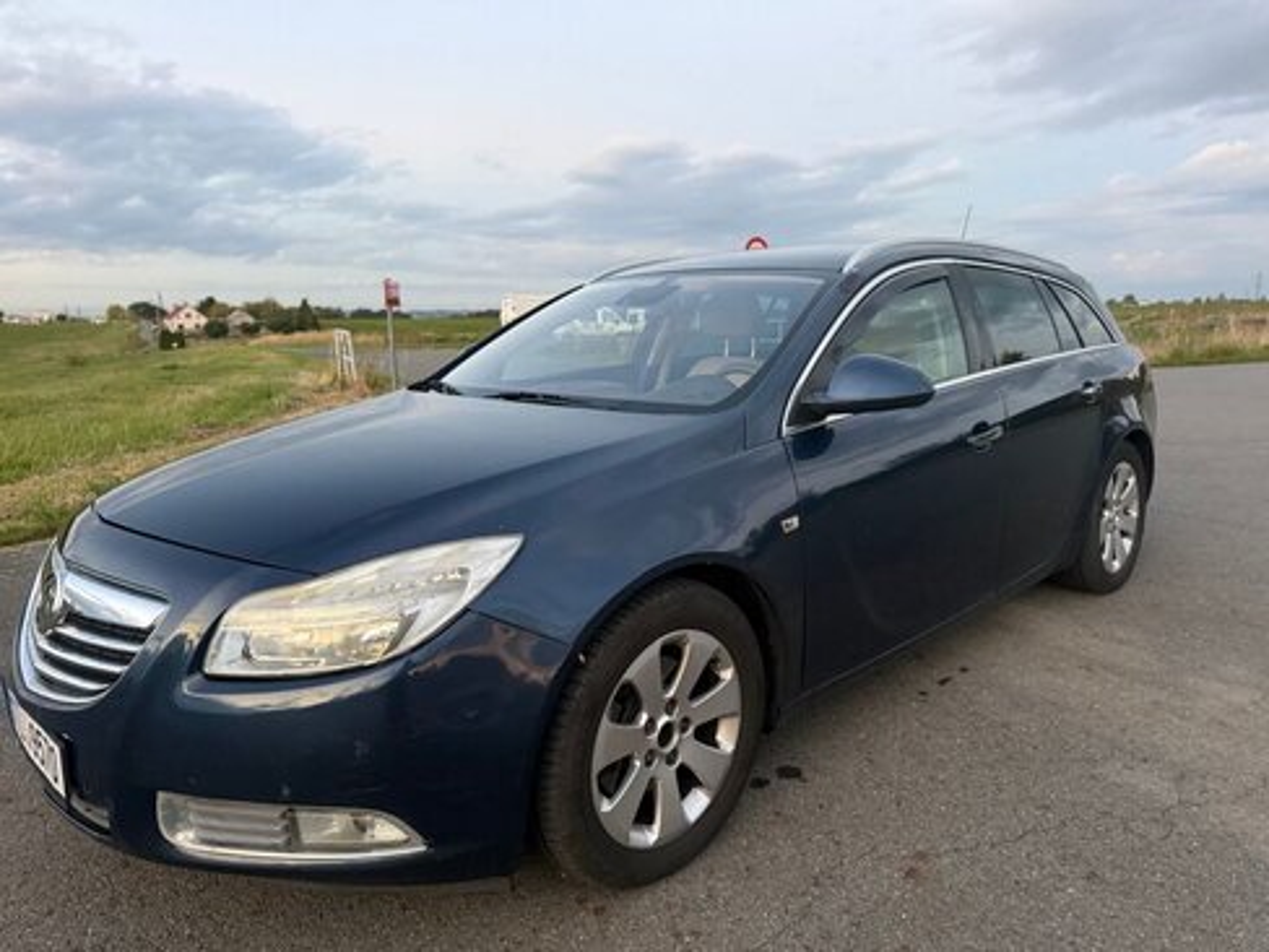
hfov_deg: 71.6
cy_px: 476
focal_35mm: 24
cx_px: 634
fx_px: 880
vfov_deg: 56.8
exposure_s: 1/60
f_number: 1.78
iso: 800
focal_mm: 6.76
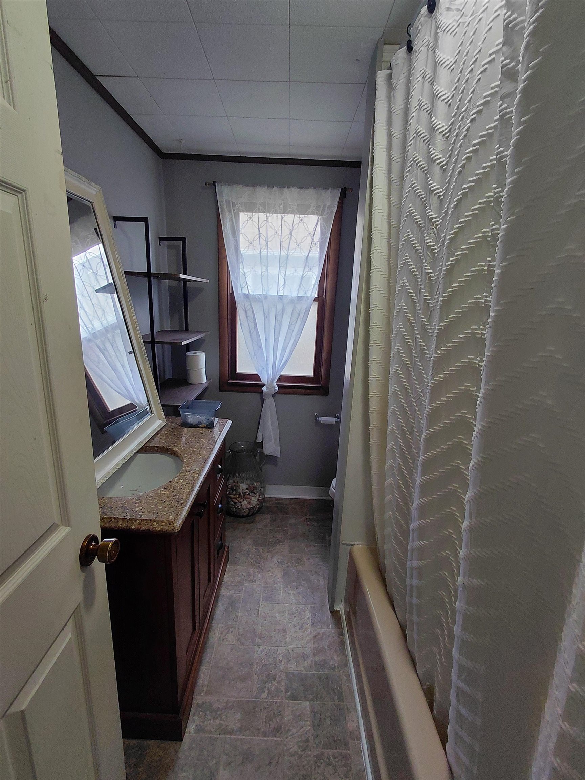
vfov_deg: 94.5
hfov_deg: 78.1
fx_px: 361
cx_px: 292
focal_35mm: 16
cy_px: 390
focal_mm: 1.64
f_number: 2.2
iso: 100
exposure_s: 1/50
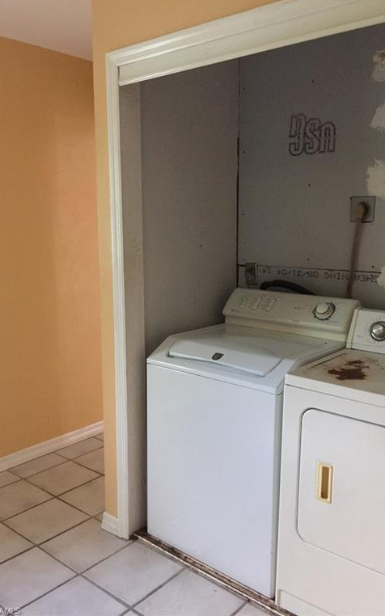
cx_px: 209
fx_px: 521
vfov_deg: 61.2
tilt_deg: -7.6
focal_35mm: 31
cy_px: 306
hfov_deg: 40.6
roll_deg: -0.2
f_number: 2.2
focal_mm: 4.15
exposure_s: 1/4
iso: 100
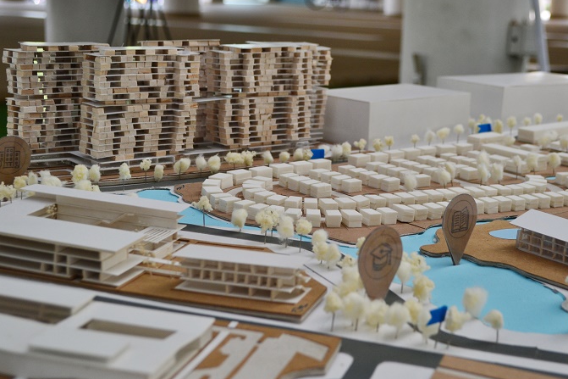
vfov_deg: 21.7
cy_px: 202
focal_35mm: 63
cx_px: 332
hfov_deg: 32.0
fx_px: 987
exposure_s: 1/100
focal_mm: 35
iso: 250
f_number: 5
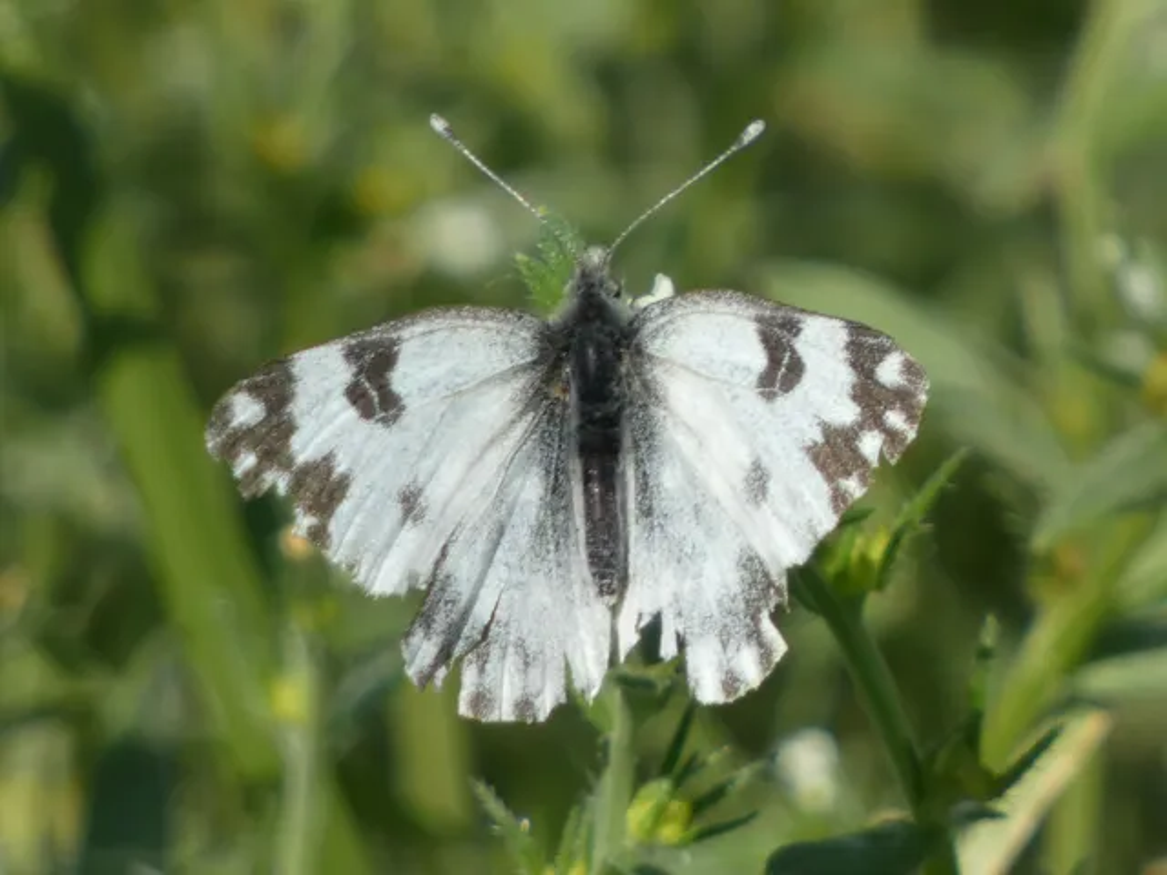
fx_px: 39410
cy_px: 438
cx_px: 584
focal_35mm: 1169
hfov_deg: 1.7
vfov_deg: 1.3
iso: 80
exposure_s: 1/500
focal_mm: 209.4
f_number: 5.8
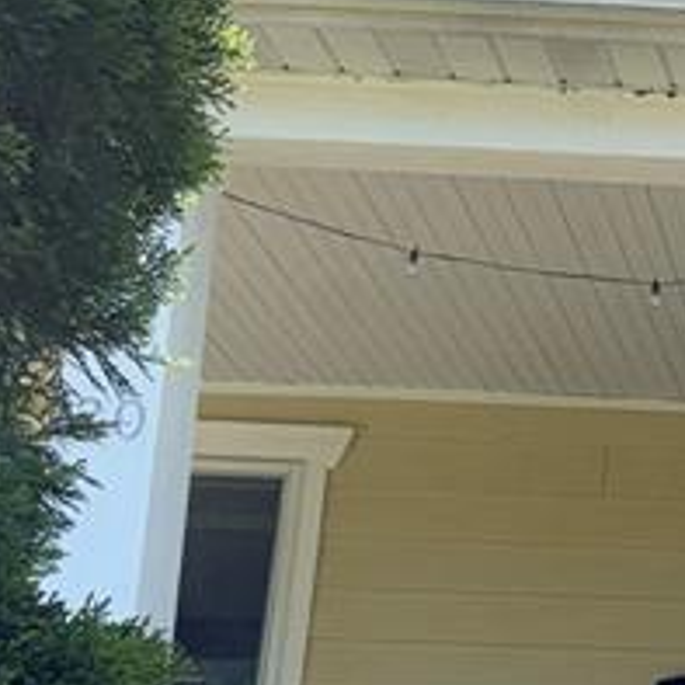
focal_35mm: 110
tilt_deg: +16.2
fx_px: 2463
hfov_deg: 14.1
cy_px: 584
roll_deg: -1.0
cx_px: 1207
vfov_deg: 15.7
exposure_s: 1/1770
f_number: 1.78
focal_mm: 6.76
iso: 64
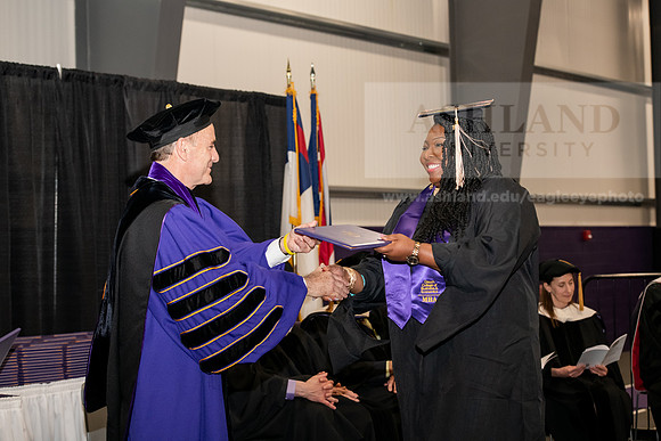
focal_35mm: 80
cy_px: 220
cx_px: 330
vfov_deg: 17.1
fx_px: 1469
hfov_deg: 25.4
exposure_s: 1/200
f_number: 5.6
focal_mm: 80
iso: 2000
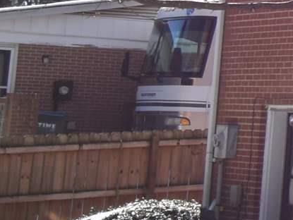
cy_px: -37
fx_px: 1627
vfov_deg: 7.7
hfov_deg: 8.1
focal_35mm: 192
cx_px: 993
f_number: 8
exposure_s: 1/200
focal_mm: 18
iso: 100
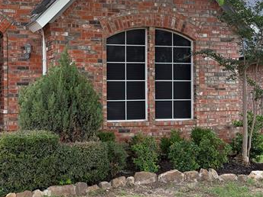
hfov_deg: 32.7
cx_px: 73
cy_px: 102
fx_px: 441
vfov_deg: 25.2
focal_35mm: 58
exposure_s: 1/187
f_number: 1.6
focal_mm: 5.96
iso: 64
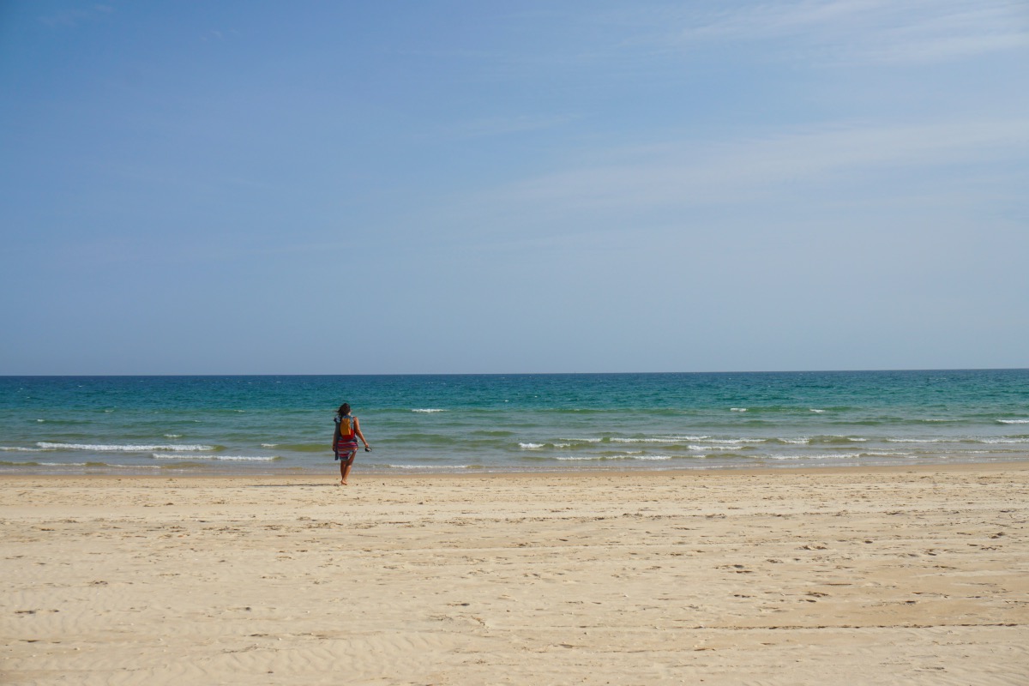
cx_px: 514
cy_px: 343
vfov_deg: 28.9
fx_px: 1329
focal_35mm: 46
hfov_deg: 42.3
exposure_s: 1/1250
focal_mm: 31
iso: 160
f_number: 7.1
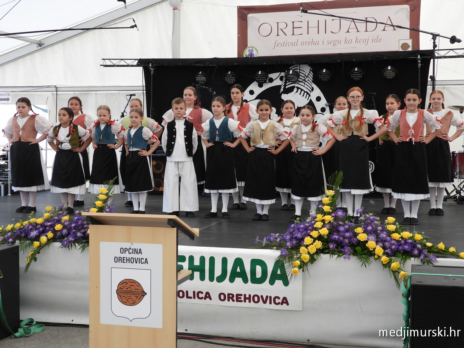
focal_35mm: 50
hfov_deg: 38.2
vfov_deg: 29.1
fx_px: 670
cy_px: 174
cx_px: 232
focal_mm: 9
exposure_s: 1/80
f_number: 3.2
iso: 100
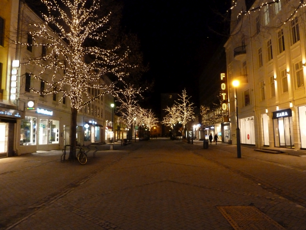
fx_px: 221
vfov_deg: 54.9
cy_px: 115
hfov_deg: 69.4
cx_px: 153
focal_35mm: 25
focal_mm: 4.1
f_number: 3.3
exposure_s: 1/13
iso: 800
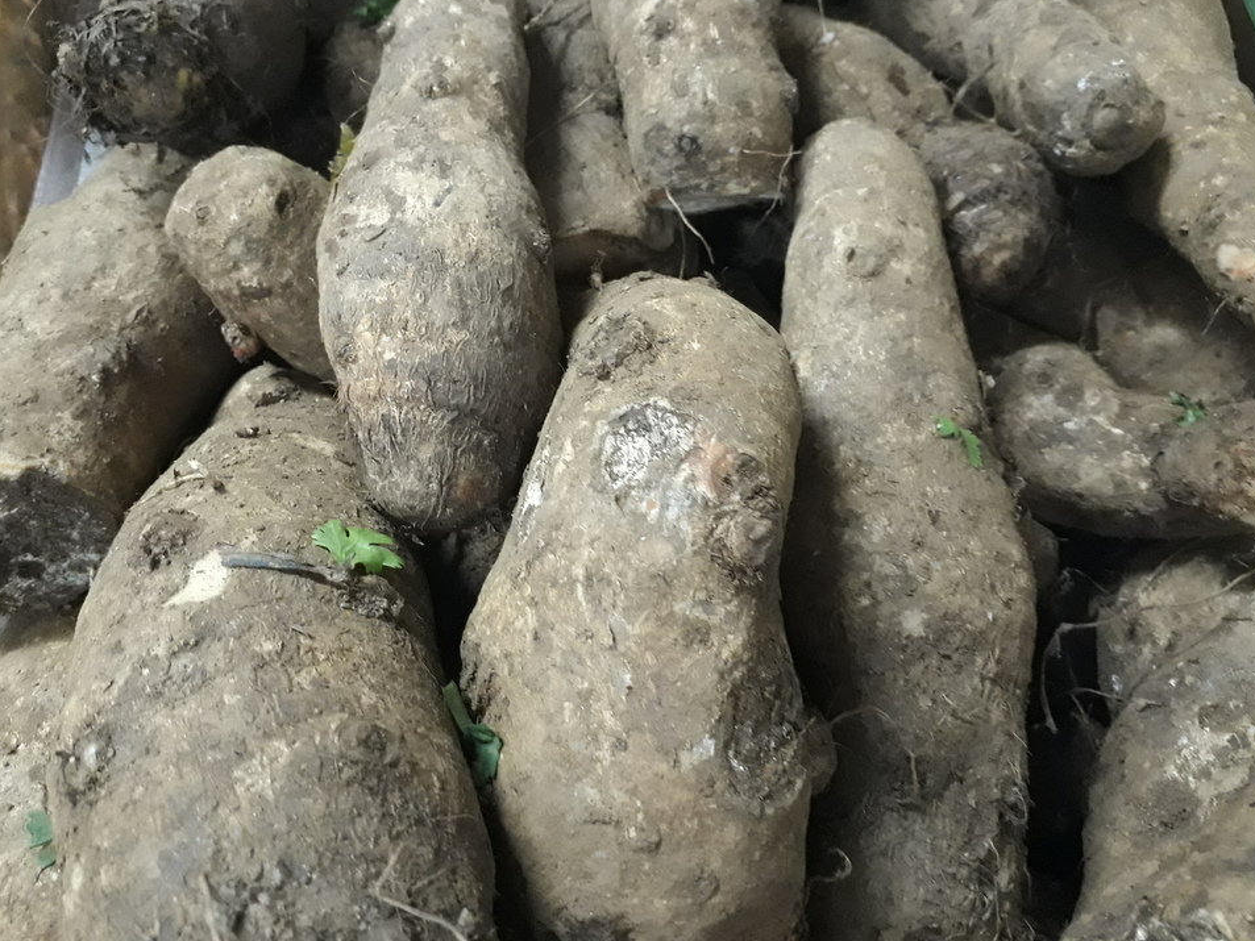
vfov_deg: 48.2
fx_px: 1052
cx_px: 610
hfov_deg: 61.6
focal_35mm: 29
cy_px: 457
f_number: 1.9
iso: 400
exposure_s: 1/15
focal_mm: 3.6
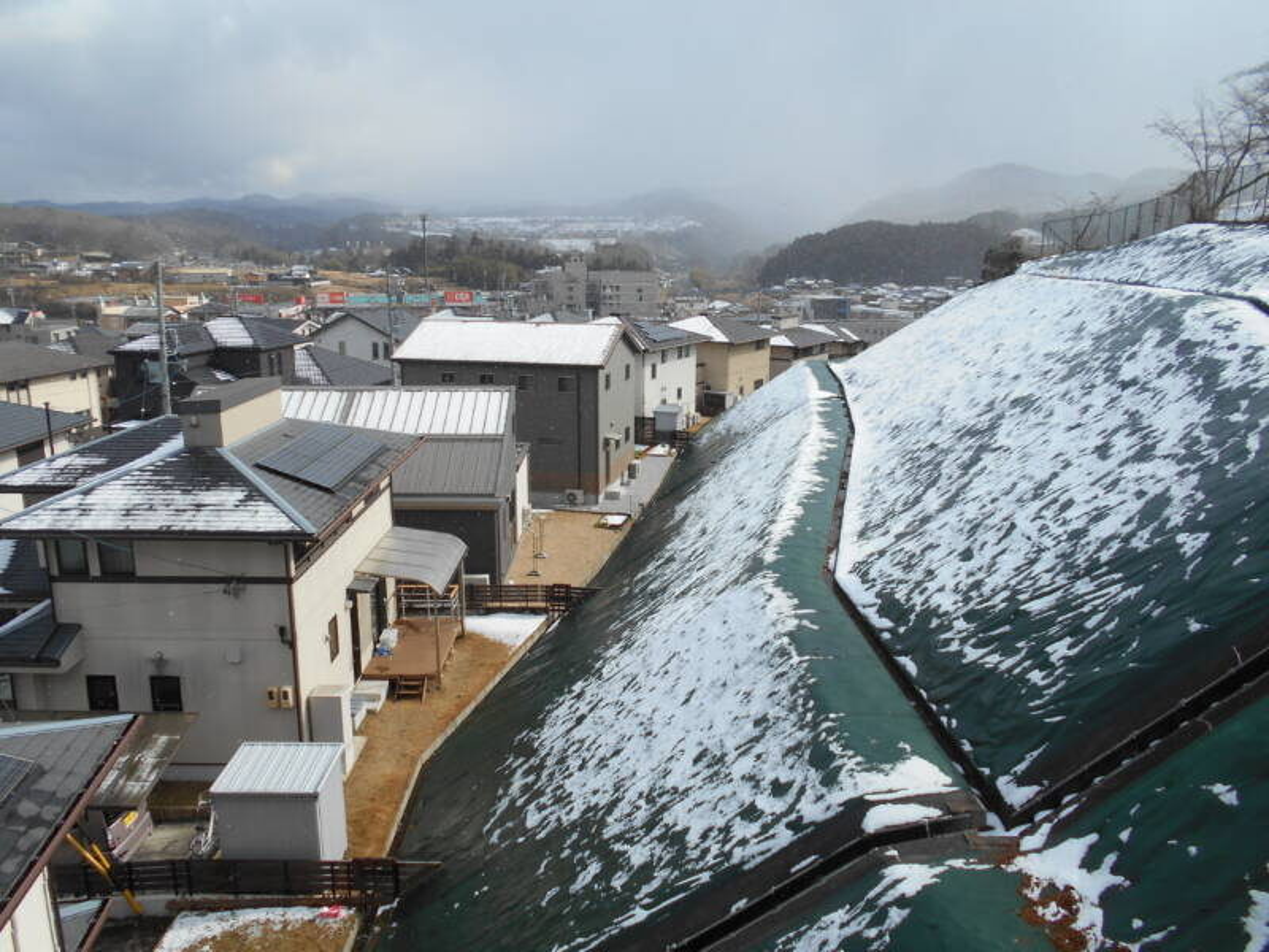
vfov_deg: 53.1
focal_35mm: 26
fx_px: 953
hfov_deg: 67.3
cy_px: 476
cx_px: 634
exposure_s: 1/1000
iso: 80
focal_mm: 4.6
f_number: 3.2
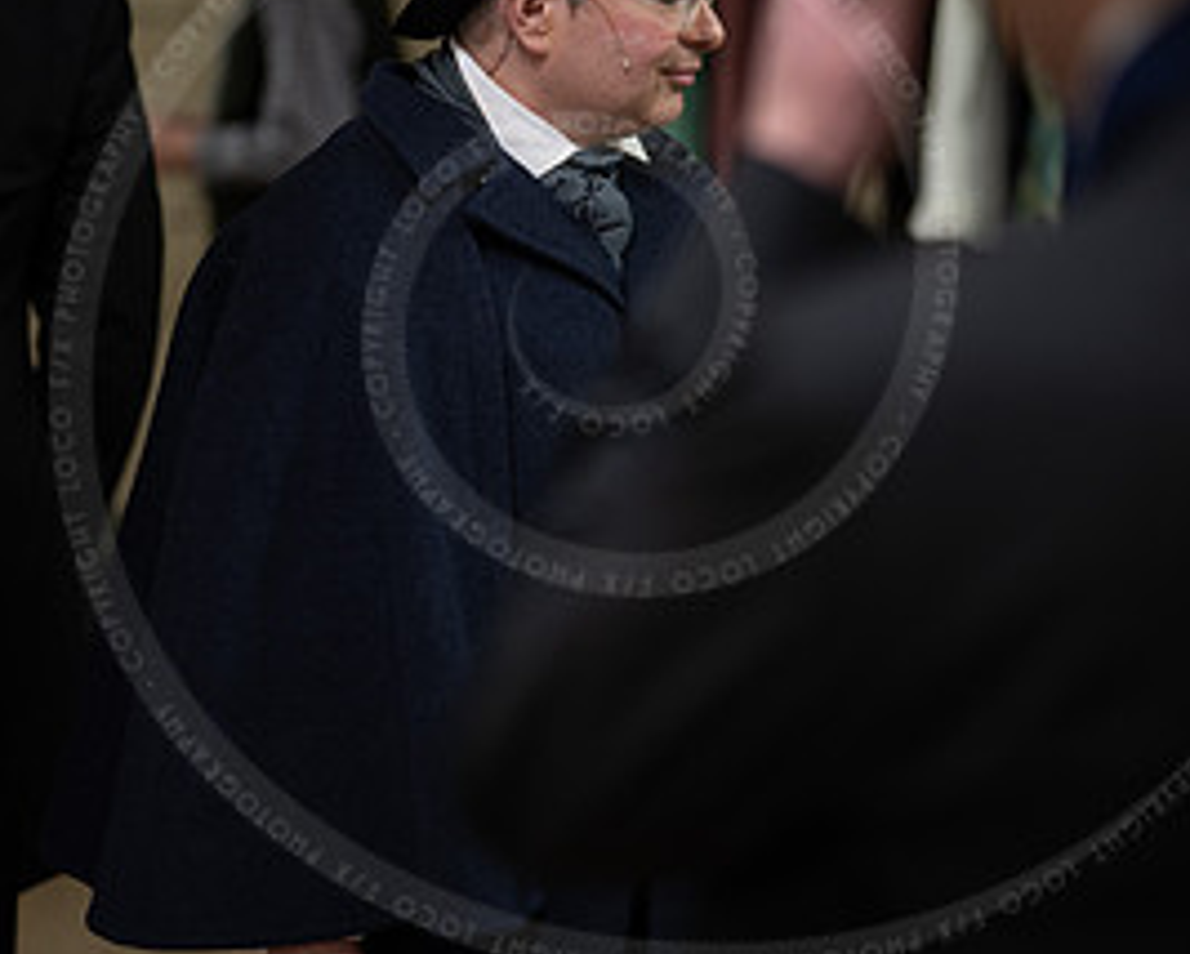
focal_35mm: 79
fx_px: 2784
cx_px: 651
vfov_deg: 19.4
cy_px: 406
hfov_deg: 24.1
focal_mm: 50
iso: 500
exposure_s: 1/250
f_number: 1.3
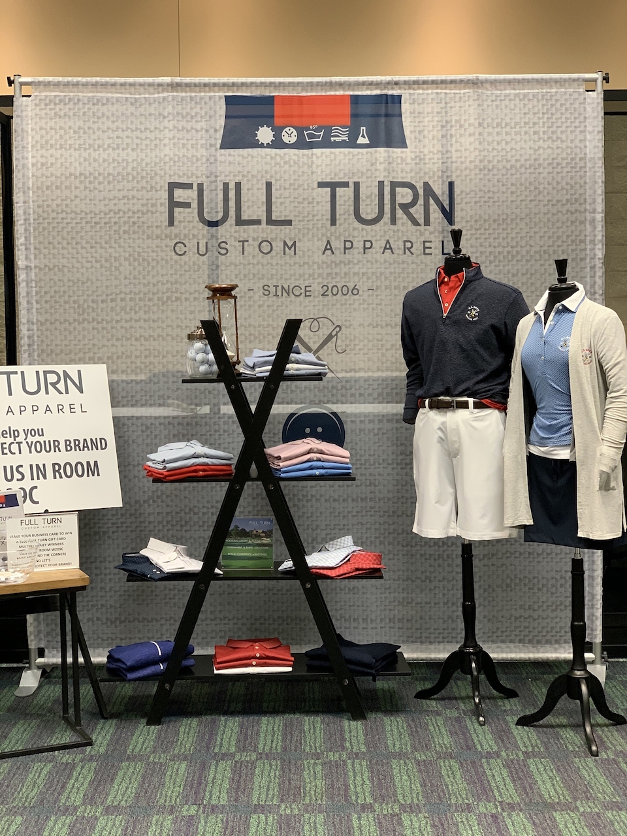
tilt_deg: -3.7
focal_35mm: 52
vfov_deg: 36.8
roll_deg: +0.3
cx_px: 314
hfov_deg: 28.0
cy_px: 418
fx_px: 1256
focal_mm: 6
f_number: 2.4
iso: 160
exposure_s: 1/60
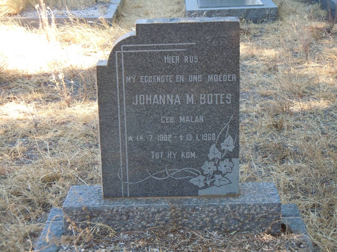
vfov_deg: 19.1
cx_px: 168
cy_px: 126
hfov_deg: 25.3
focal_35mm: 77
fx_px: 750
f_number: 4.3
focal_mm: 13.9
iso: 200
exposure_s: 1/100
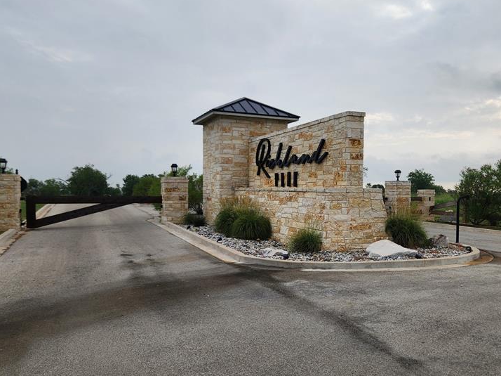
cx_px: 313
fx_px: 477
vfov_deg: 42.9
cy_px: 209
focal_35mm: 33
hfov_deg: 54.7
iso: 20
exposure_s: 1/519
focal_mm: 5.4
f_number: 1.8
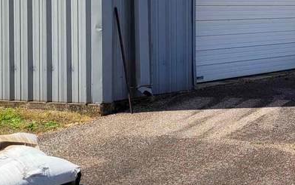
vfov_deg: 14.4
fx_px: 724
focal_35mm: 90
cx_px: 418
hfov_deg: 20.4
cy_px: 23
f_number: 1.8
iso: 40
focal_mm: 5.4
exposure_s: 1/2094
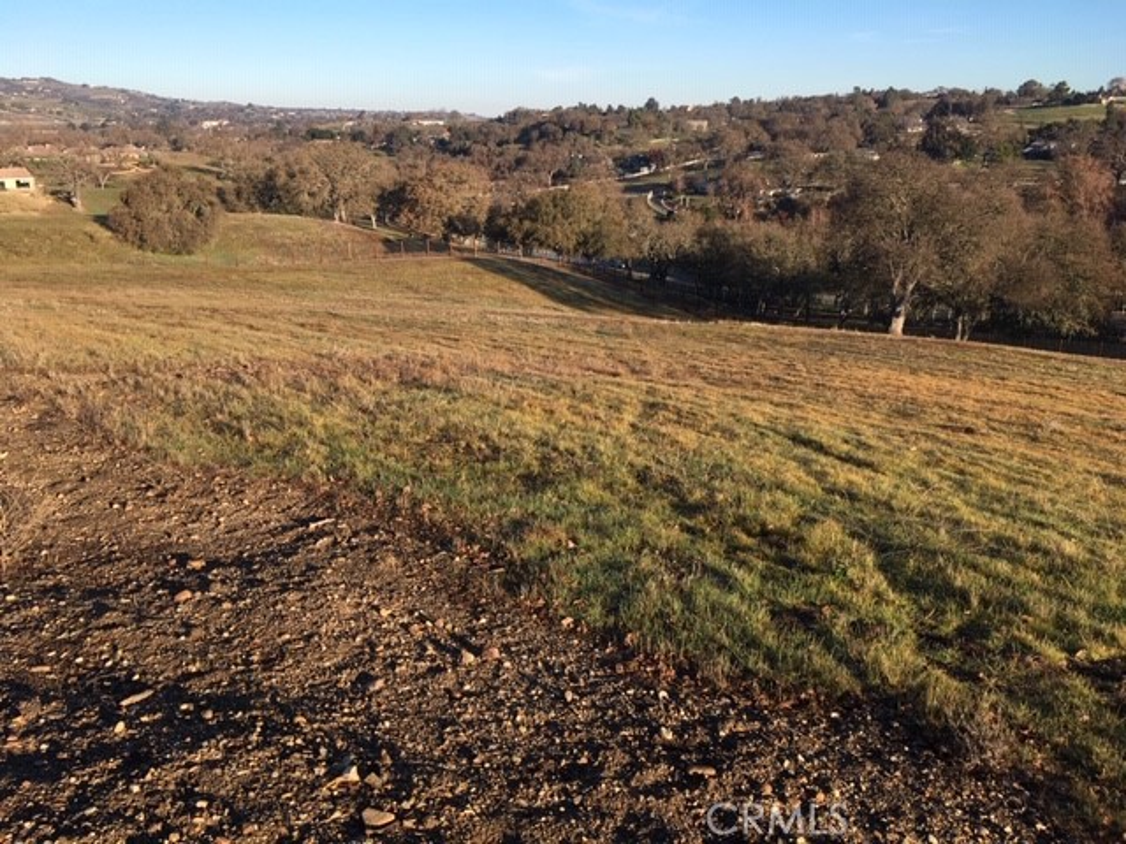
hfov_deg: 61.7
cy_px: 422
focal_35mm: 29
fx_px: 943
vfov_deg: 48.2
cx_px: 563
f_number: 2.2
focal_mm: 4.15
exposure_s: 1/938
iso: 25
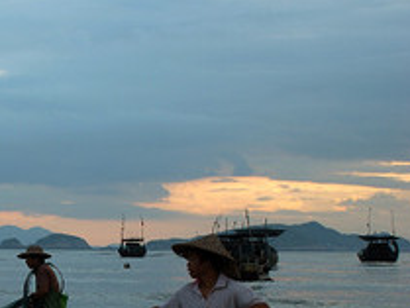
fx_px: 1031
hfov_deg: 21.6
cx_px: -16
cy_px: 289
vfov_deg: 16.7
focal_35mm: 87
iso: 100
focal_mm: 28
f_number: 6.7
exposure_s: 1/45
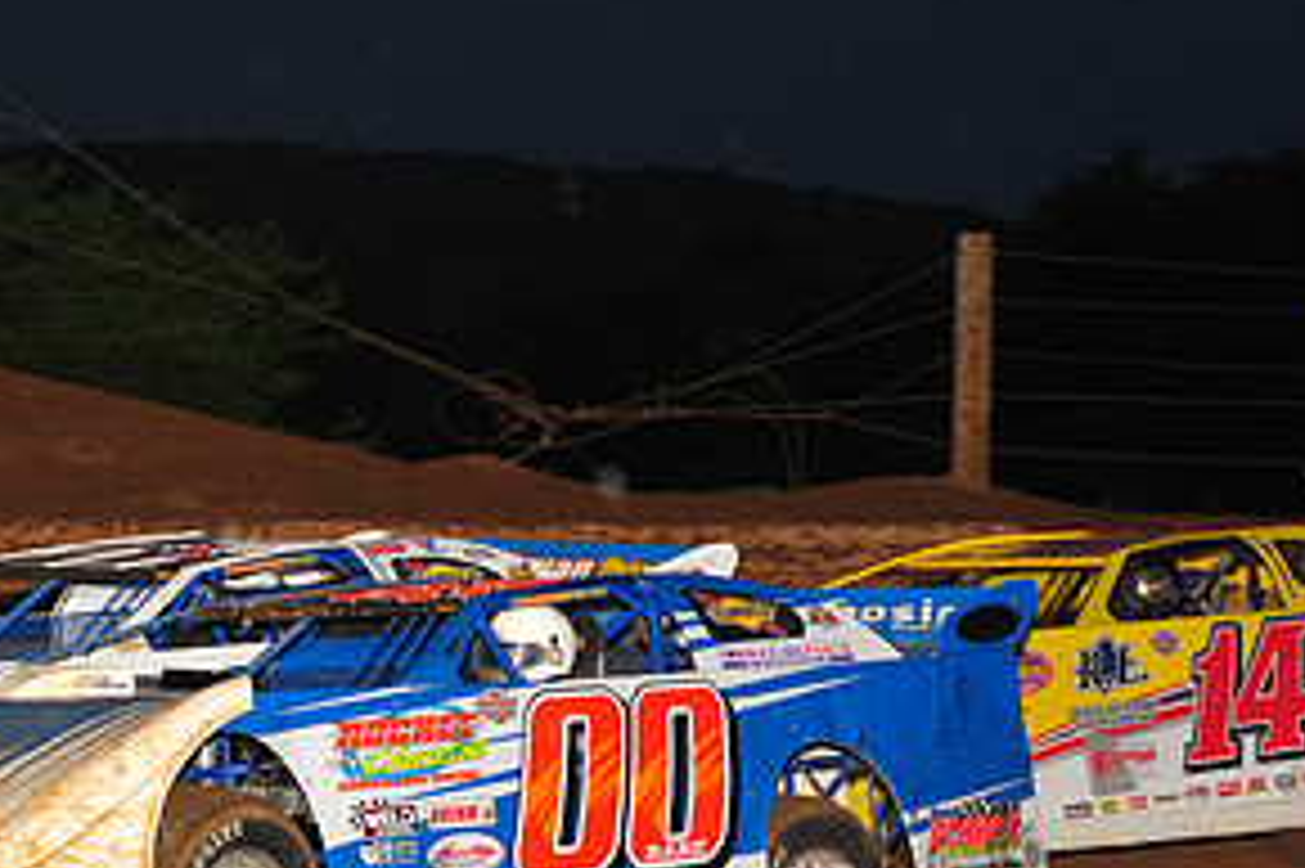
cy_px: 657
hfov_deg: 12.7
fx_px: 5796
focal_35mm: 160
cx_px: 76
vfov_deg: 8.6
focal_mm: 80
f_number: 6.3
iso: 800
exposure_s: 1/320
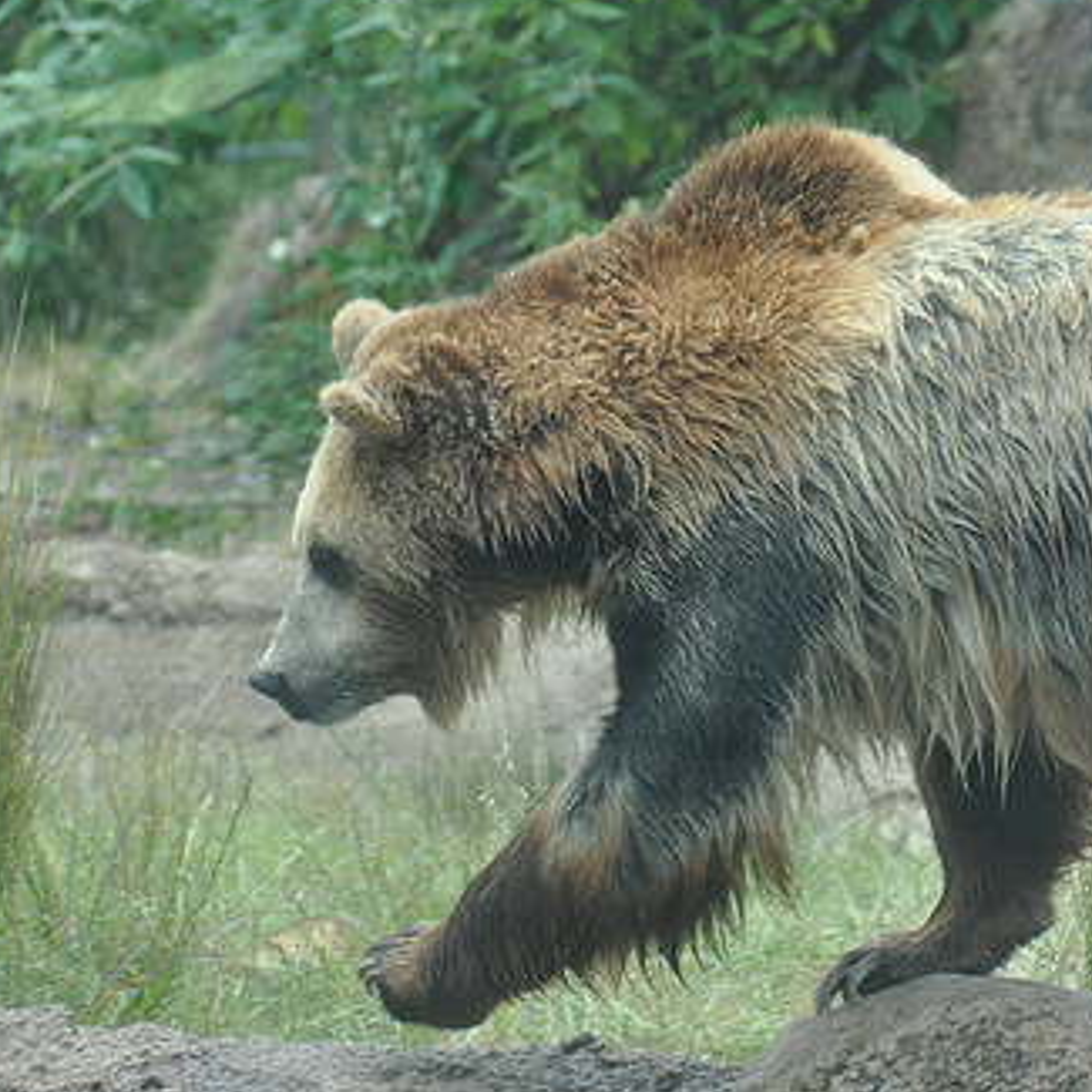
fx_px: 11769
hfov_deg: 5.3
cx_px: 823
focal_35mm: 330
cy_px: 516
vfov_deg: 5.3
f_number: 5.6
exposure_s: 1/200
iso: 320
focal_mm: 145
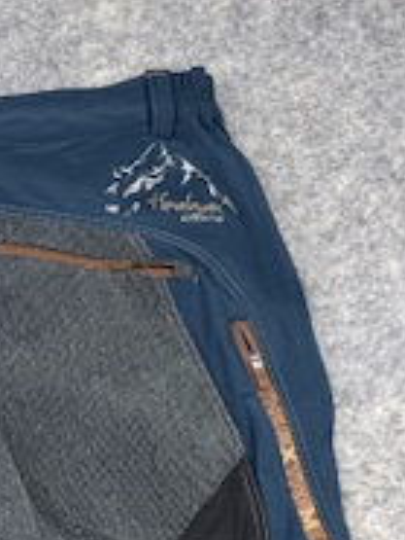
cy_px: 882
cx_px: -79
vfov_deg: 19.5
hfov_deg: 17.0
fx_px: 1293
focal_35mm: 83
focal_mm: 6.76
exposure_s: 1/100
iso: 64
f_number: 1.78
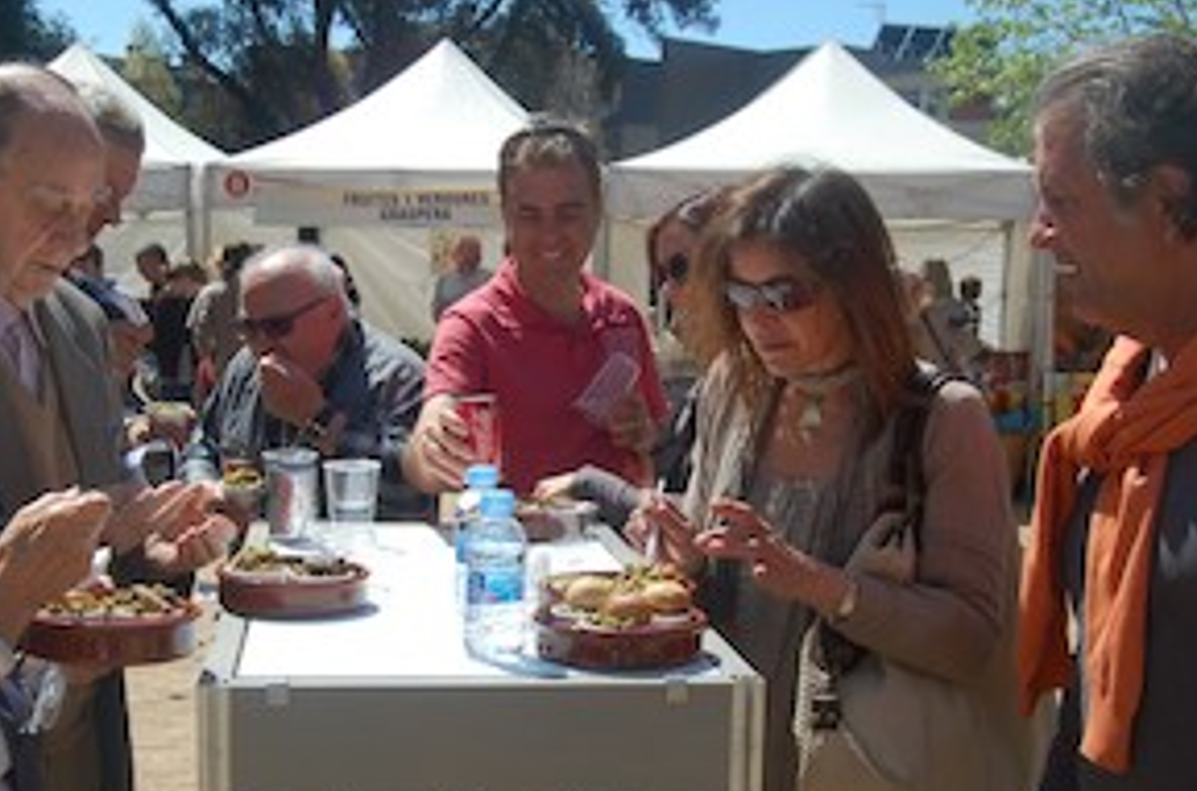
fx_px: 1791
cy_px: 470
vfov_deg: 24.9
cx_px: 456
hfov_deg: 36.8
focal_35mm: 54
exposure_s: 1/320
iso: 200
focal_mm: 26
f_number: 9
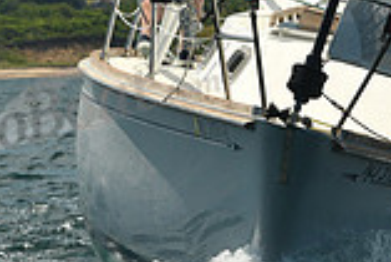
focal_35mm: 480
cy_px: -46
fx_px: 5218
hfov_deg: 4.3
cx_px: 351
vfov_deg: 2.9
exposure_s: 1/640
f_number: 8
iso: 320
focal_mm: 130
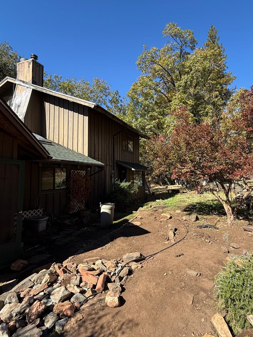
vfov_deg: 84.7
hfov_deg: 68.2
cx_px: 149
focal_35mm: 19
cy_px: 169
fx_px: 185
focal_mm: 2.22
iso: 50
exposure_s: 1/770
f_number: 2.2
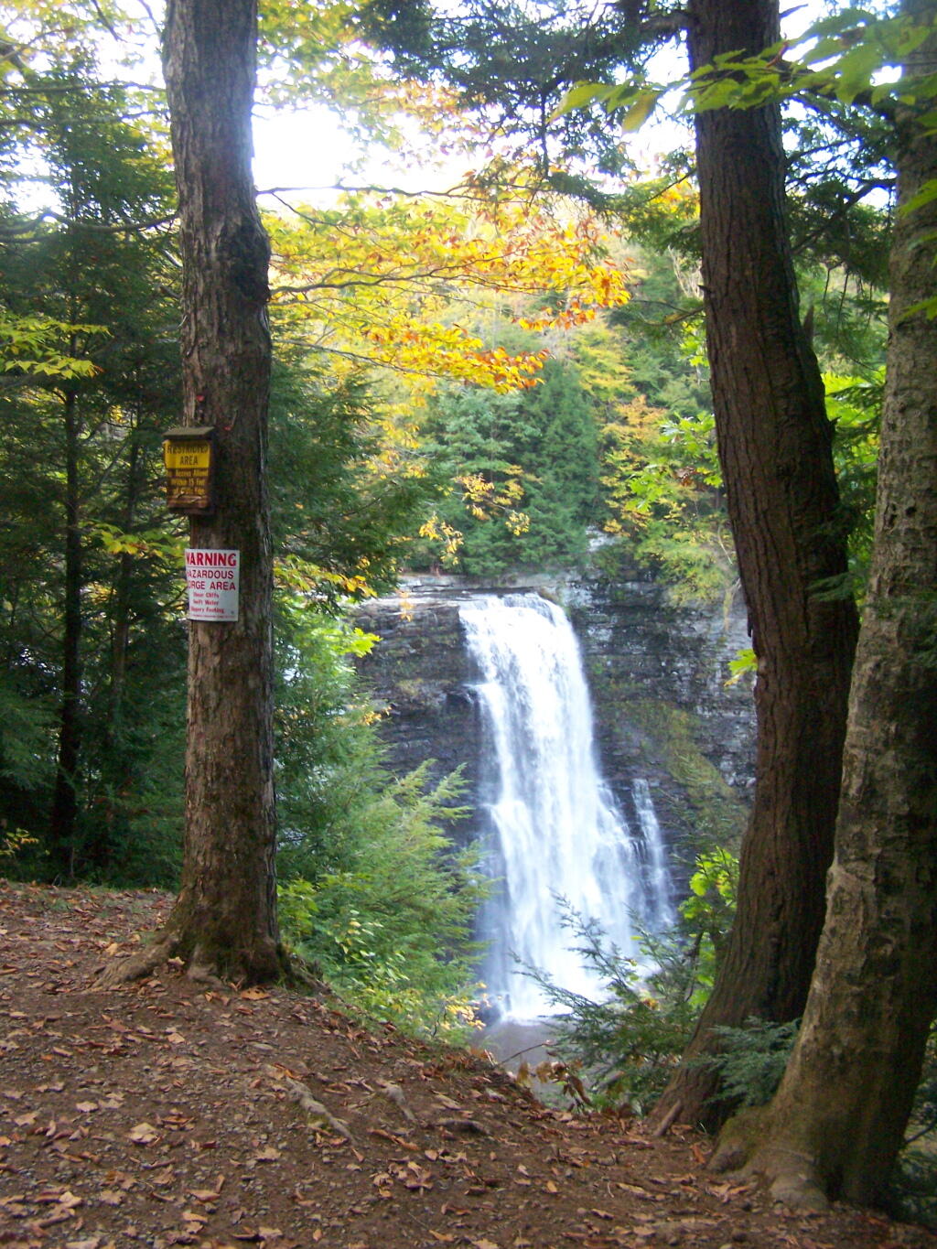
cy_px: 624
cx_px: 468
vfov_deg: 49.0
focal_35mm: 38
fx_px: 1371
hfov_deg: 37.7
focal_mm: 6.3
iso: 400
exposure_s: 1/80
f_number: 2.8
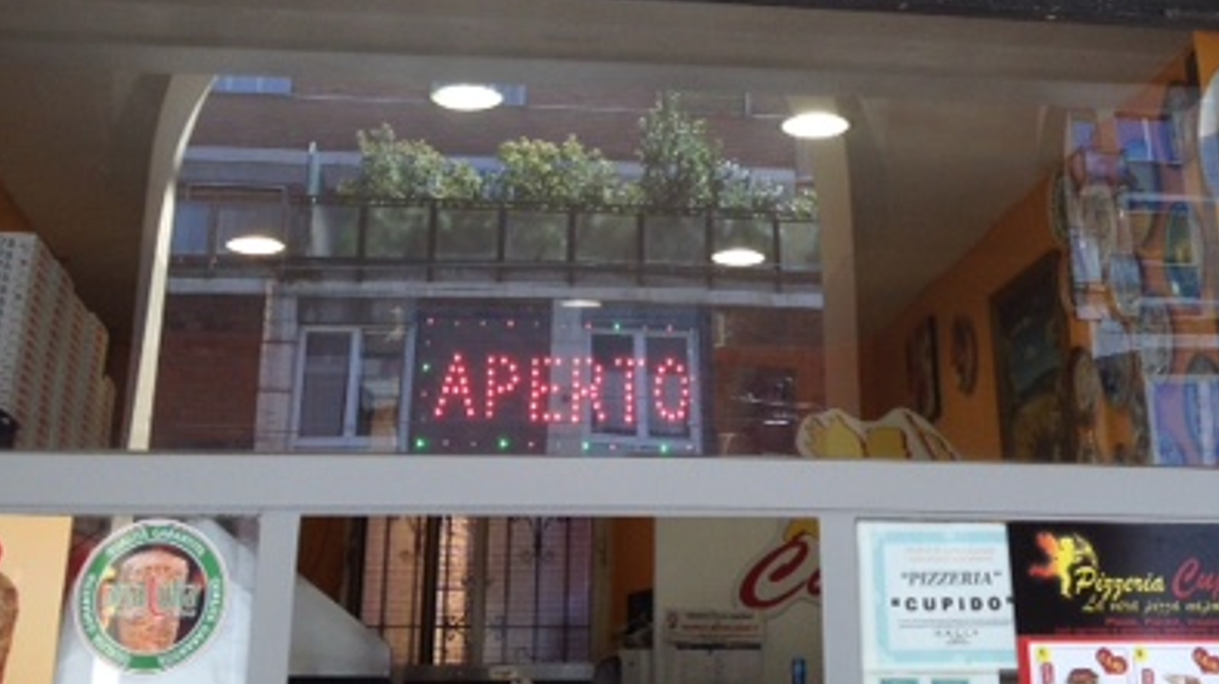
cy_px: -19
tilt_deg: +21.2
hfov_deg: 33.8
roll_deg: -1.8
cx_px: 727
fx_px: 2003
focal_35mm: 62
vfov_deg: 18.8
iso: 50
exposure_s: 1/120
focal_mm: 4.28
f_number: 2.4
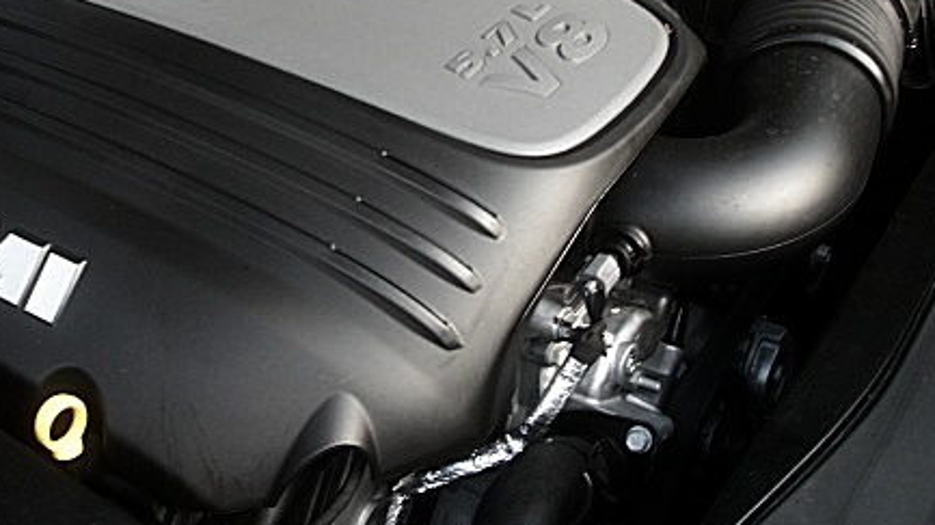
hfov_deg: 36.0
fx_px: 1437
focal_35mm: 58
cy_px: 143
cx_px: 404
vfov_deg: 20.6
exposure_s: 1/100
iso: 100
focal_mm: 6.3
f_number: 2.8
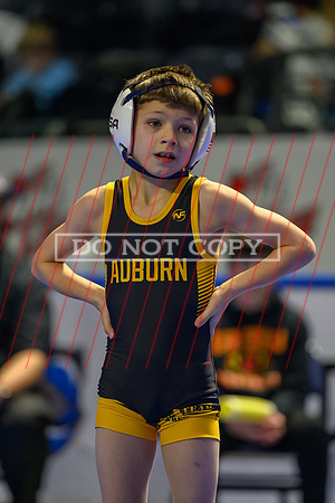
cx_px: 158
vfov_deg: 6.2
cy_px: 250
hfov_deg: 4.1
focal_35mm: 333
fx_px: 4650
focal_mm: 200
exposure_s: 1/800
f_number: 2.8
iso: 4000
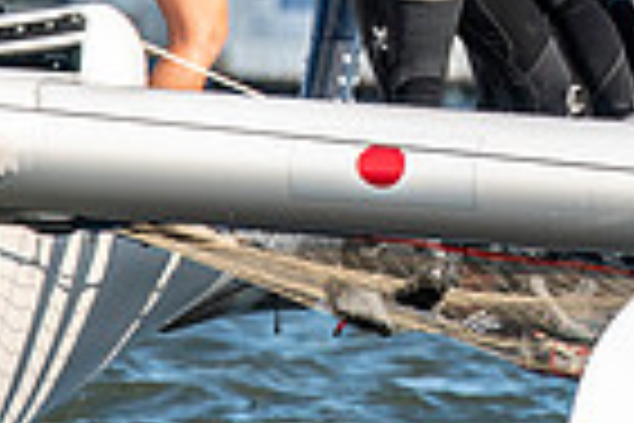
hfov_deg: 1.1
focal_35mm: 1848
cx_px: 751
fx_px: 32543
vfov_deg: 0.7
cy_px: -326
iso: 500
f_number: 5
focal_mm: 300
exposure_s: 1/1600
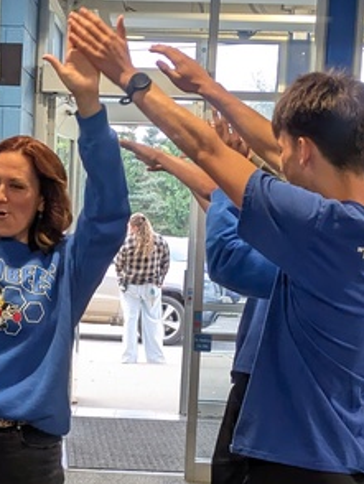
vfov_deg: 22.4
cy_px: 331
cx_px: 55
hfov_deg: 16.8
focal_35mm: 87
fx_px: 1218
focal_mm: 5.43
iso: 155
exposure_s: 1/120
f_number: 1.89
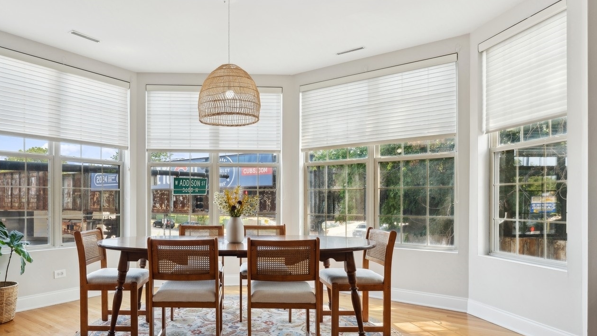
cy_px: 209
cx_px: 224
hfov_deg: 75.0
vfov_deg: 47.3
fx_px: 380
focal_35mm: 24
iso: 320
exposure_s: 1/40
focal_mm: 18
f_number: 8
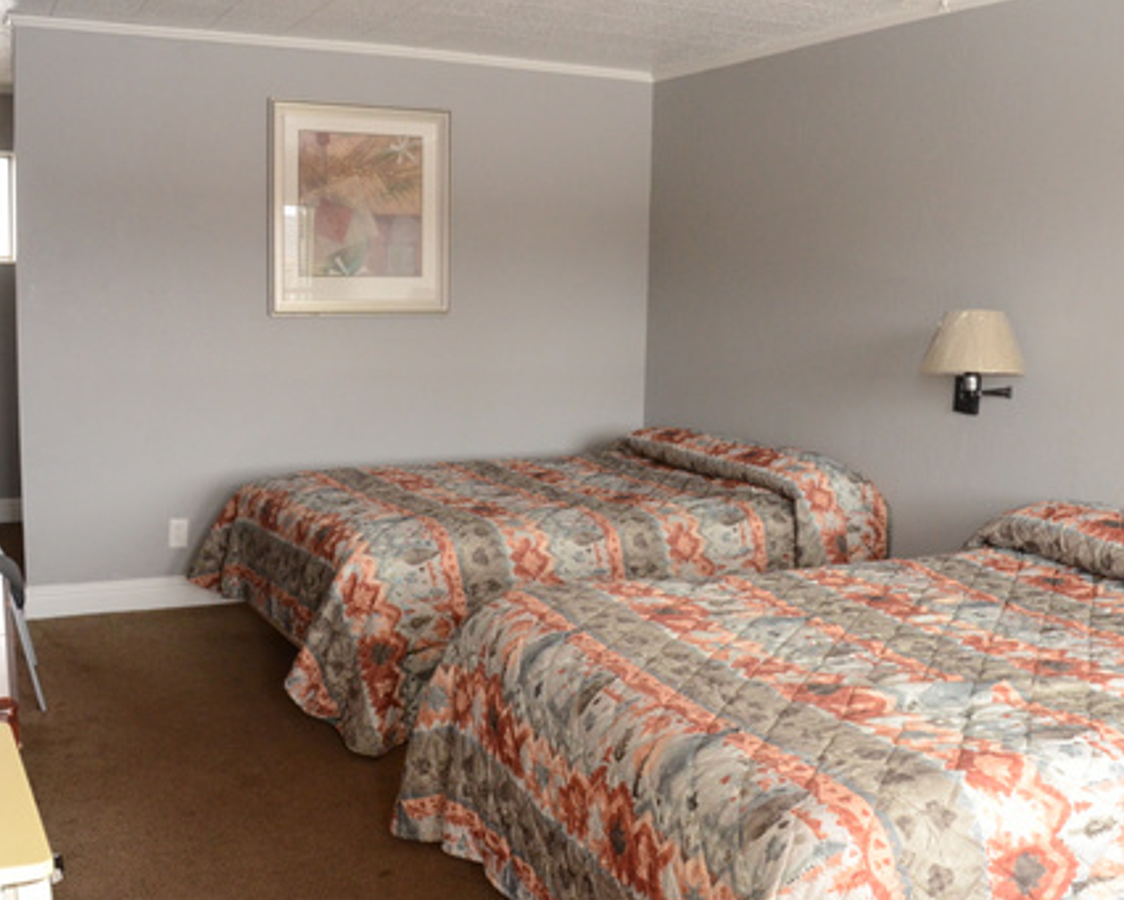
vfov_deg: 39.2
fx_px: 1264
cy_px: 428
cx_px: 646
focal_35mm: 38
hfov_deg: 47.8
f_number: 6.3
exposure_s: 1/125
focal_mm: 18
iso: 2000
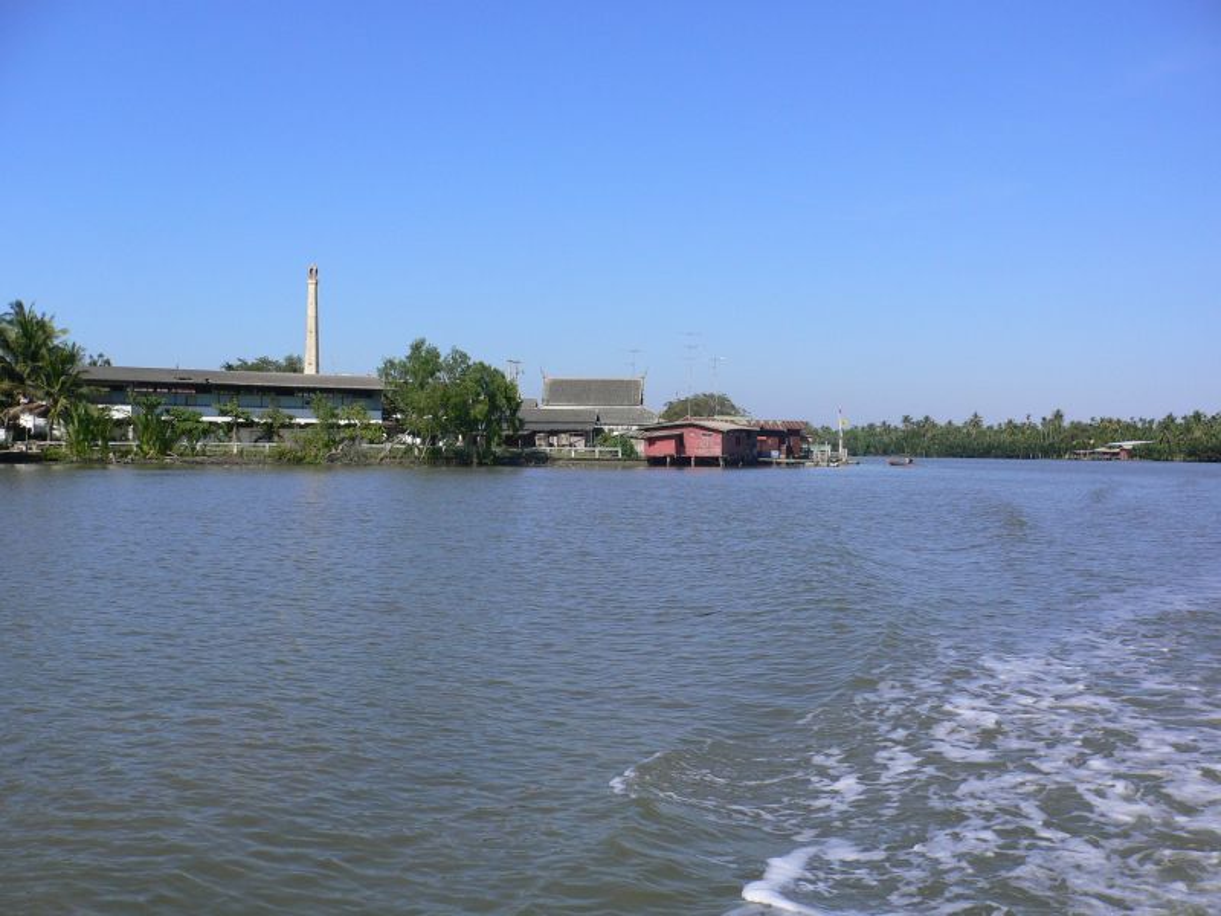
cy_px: 458
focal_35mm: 35
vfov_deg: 40.7
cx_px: 610
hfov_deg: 52.6
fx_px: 1235
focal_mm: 5.8
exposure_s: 1/400
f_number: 5.6
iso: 80
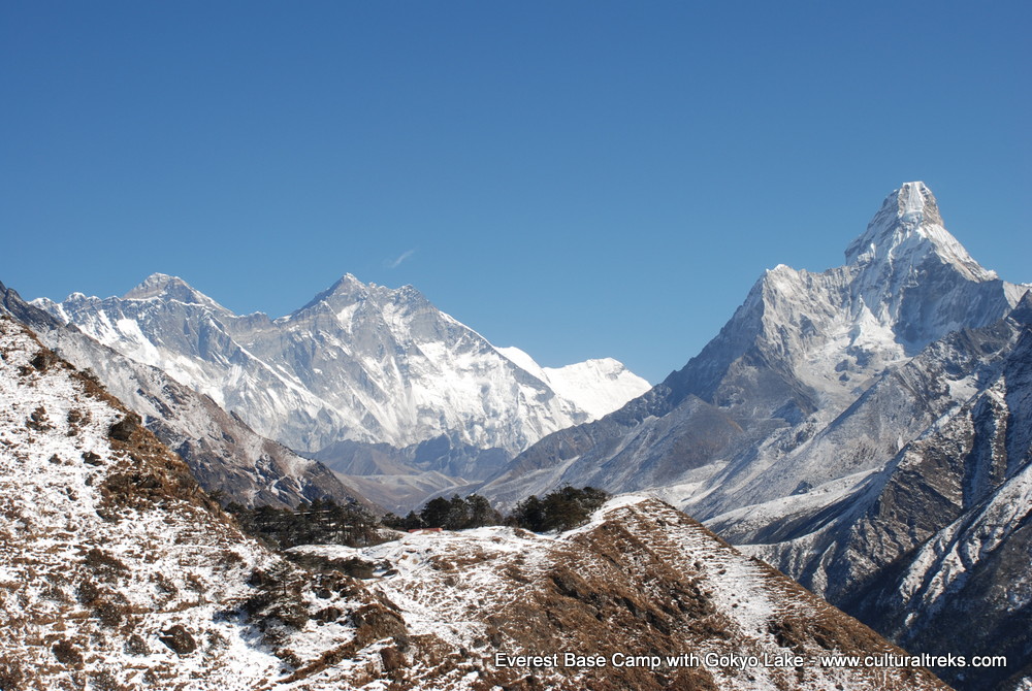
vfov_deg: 20.7
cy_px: 346
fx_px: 1895
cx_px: 516
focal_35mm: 66
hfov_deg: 30.5
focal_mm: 44
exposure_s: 1/250
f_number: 9
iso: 100
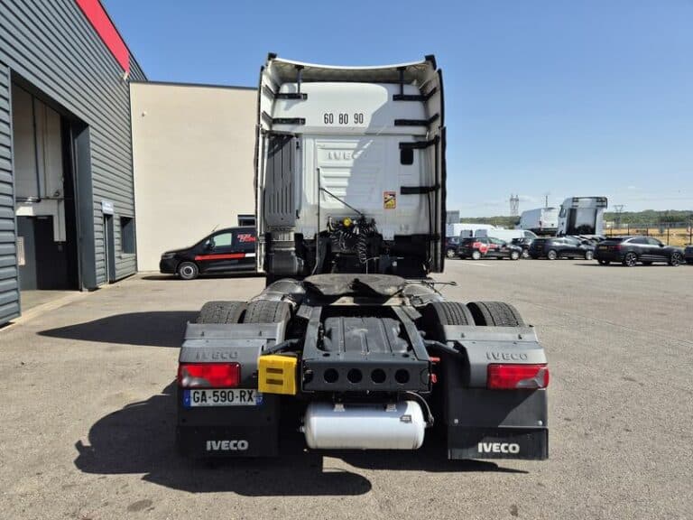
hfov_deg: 73.9
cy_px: 260
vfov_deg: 58.9
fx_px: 460
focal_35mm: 23
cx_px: 346
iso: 25
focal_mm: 5.4
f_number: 1.8
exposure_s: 1/1648
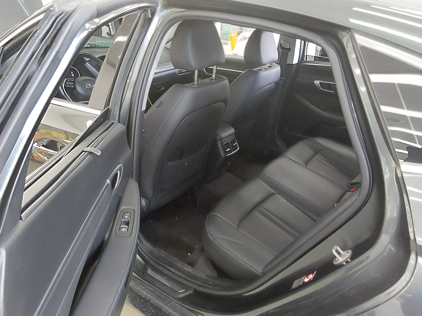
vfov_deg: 49.7
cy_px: 158
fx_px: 341
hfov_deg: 63.4
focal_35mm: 28
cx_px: 211
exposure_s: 1/60
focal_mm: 2.91
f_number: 1.9
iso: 400
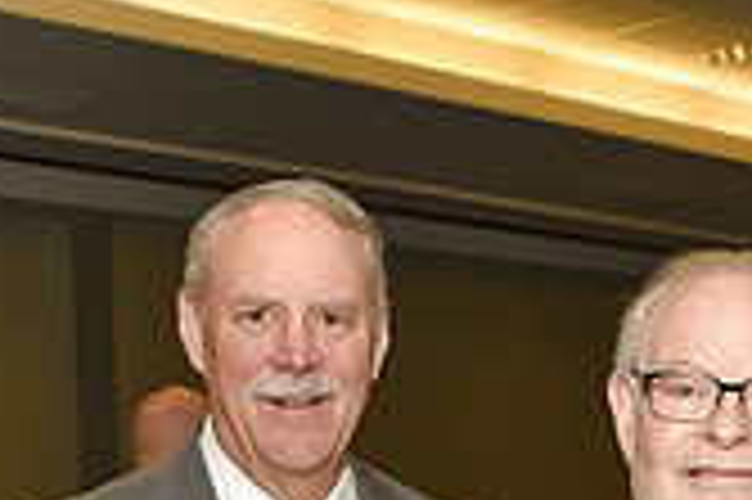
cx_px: 770
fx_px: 2108
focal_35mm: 101
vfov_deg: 12.5
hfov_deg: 19.6
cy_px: 854
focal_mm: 29
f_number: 5
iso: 200
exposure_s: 1/60
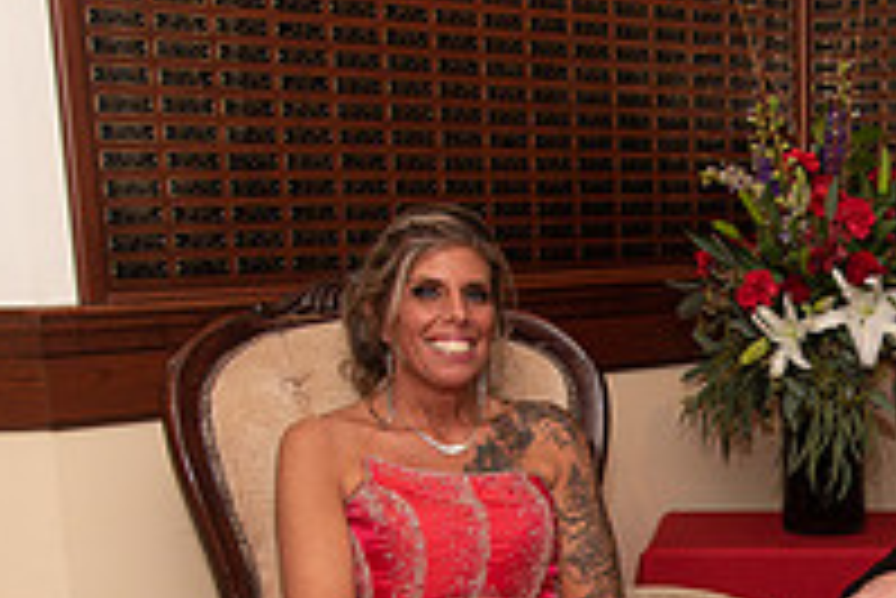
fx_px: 1743
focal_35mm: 70
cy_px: 560
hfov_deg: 27.3
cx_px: 882
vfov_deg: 19.1
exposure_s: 1/200
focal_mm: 24
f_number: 4
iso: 800
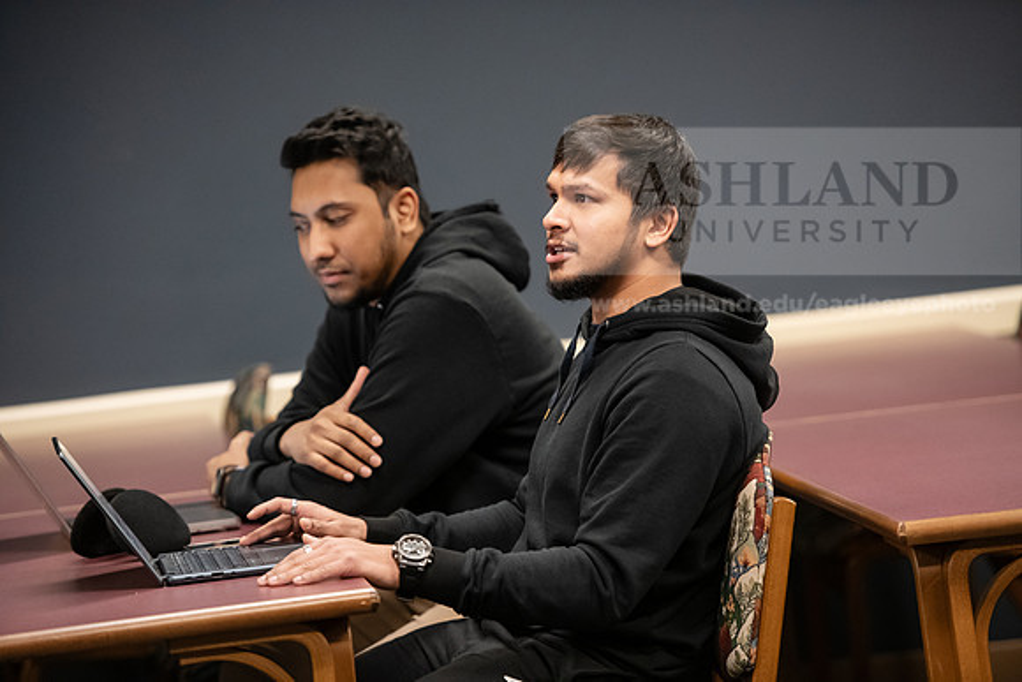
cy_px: 341
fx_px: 4543
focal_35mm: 160
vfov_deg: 8.6
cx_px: 511
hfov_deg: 12.8
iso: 3200
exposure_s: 1/200
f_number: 2.8
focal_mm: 160
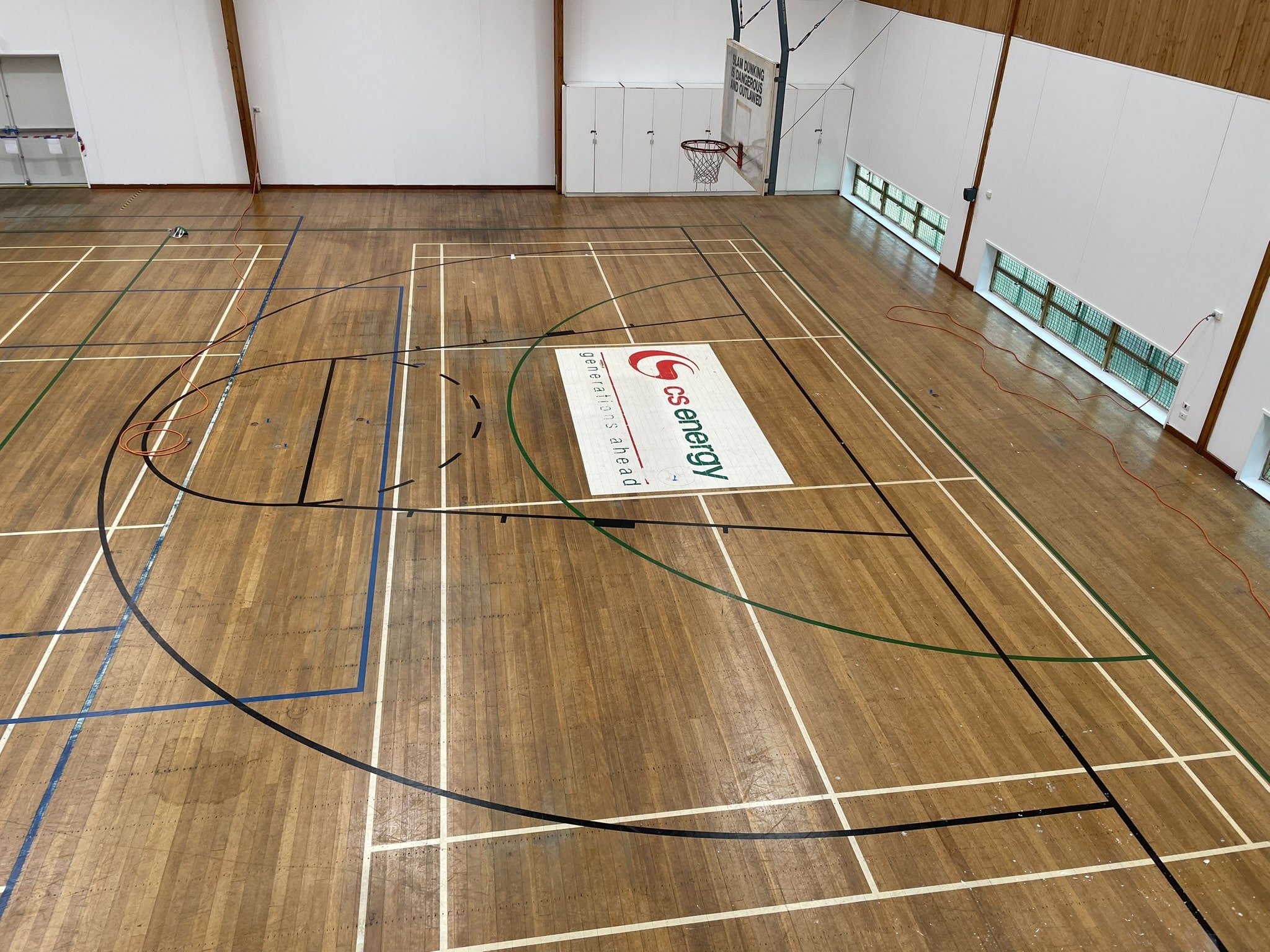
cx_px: 635
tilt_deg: -30.1
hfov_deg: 67.3
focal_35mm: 26
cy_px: 476
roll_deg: -1.9
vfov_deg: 53.1
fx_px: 954
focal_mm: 4.2
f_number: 1.6
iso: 32
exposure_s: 1/185
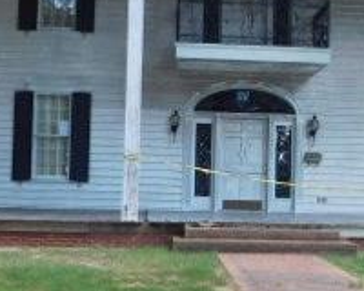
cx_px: 226
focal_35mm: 72
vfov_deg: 21.3
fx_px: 776
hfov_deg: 26.3
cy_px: 135
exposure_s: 1/200
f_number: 3
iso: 125
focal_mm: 4
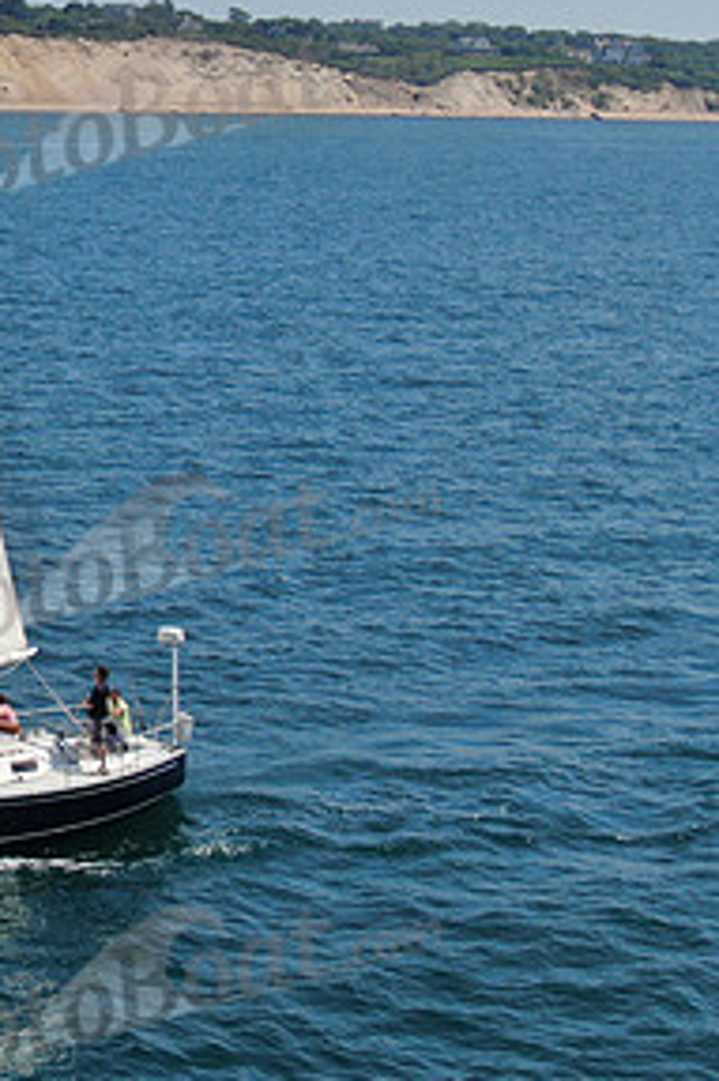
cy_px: 401
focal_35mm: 101
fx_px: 3029
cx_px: -369
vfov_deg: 20.2
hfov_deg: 12.8
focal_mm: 8.6
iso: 100
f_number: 3.8
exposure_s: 1/1000
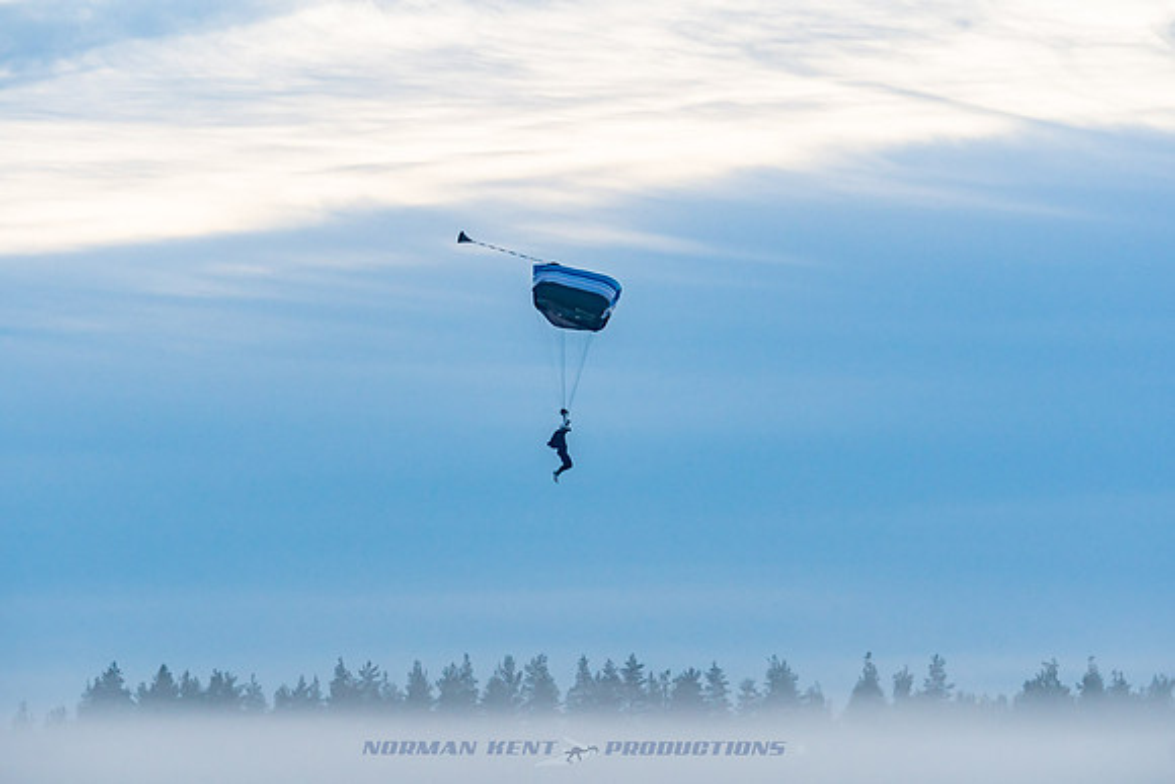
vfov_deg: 6.5
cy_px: 392
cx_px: 588
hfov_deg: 9.8
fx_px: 6867
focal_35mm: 210
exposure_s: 1/250
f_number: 7.1
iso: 1000
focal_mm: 200
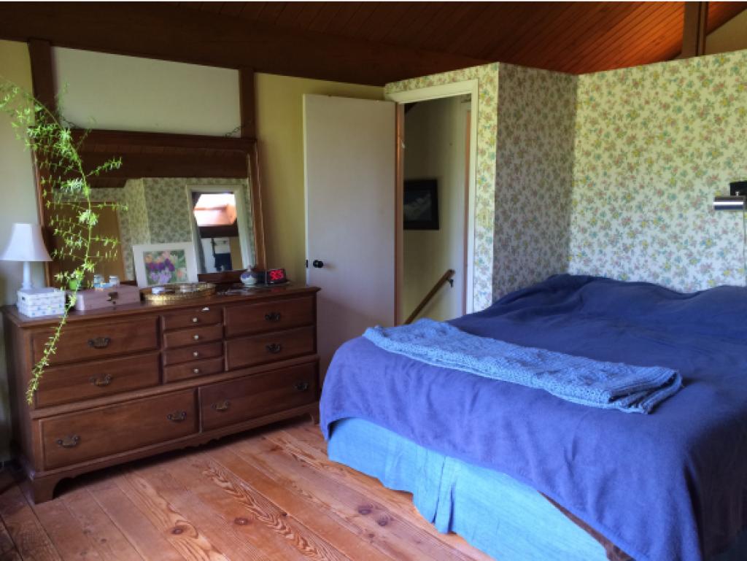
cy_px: 280
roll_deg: +0.4
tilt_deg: -9.8
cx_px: 374
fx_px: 626
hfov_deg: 61.6
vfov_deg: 48.3
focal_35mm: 29
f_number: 2.2
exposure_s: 1/30
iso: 125
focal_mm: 4.15
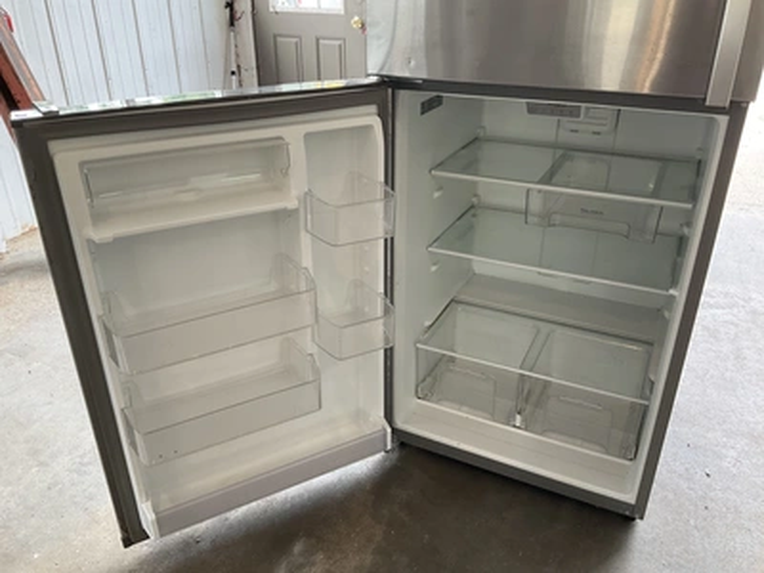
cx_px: 382
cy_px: 286
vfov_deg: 48.2
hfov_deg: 61.7
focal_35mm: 29
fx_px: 640
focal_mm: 3
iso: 64
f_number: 1.8
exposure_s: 1/60
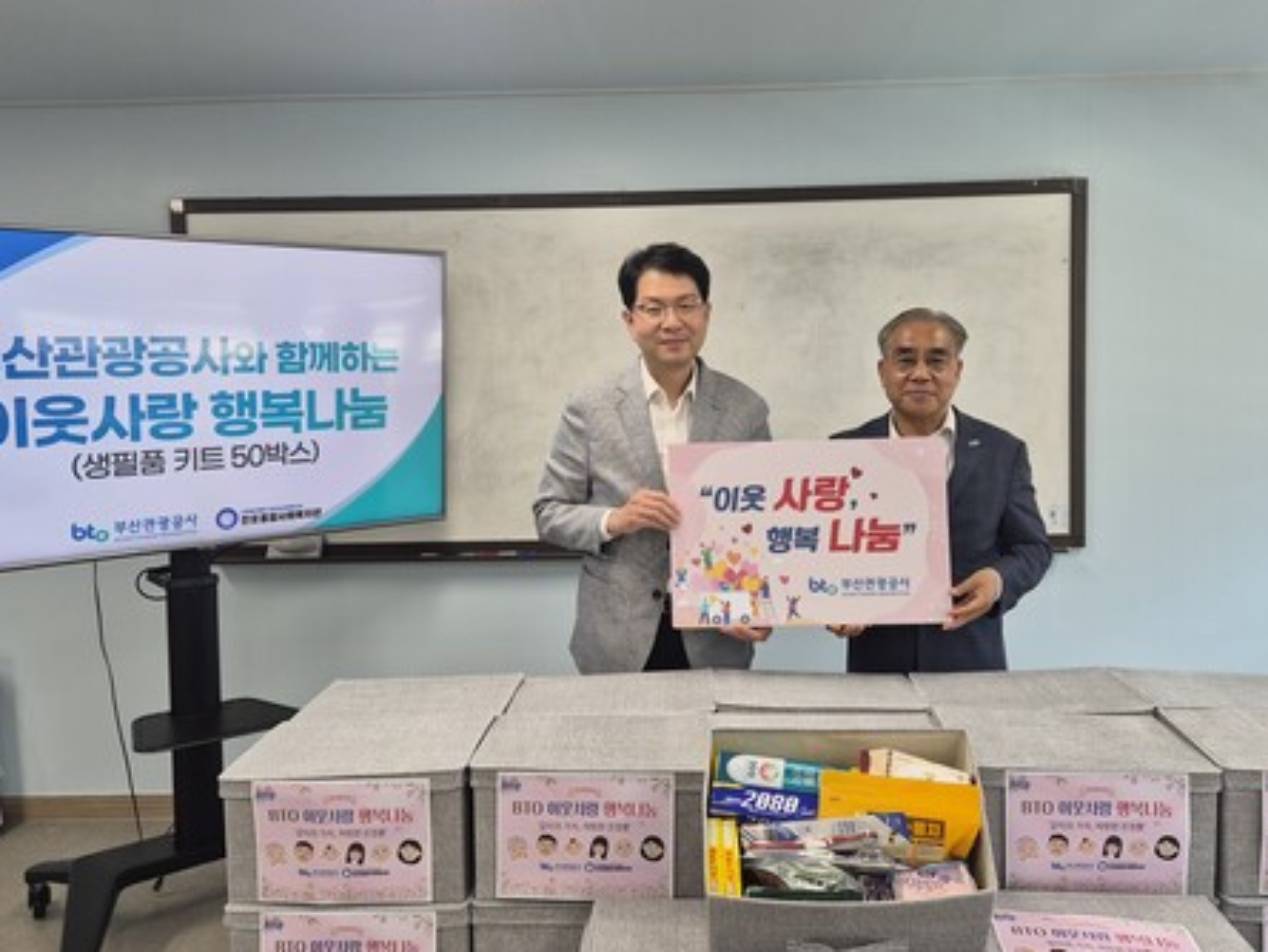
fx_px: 1136
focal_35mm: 31
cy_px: 462
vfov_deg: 45.5
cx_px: 684
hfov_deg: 58.3
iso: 64
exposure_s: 1/120
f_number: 1.8
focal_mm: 5.4
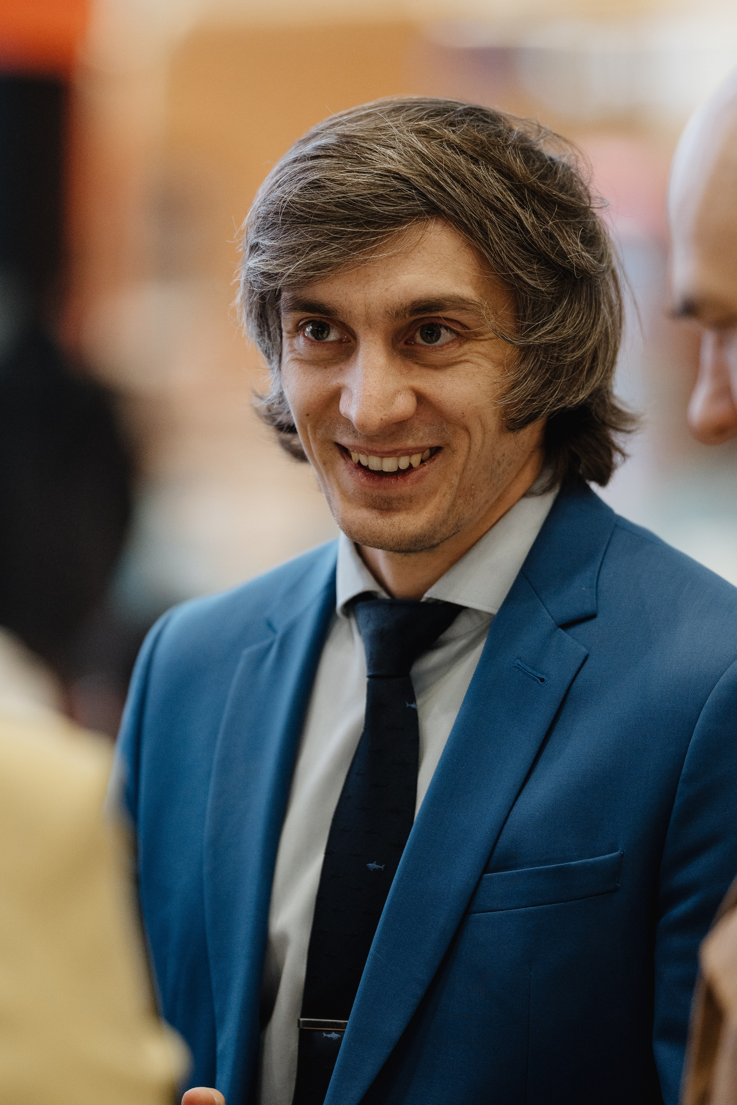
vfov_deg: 10.2
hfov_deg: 6.8
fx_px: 6203
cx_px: 368
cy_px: 552
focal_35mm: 202
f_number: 1.8
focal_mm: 135
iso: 800
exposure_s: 1/500
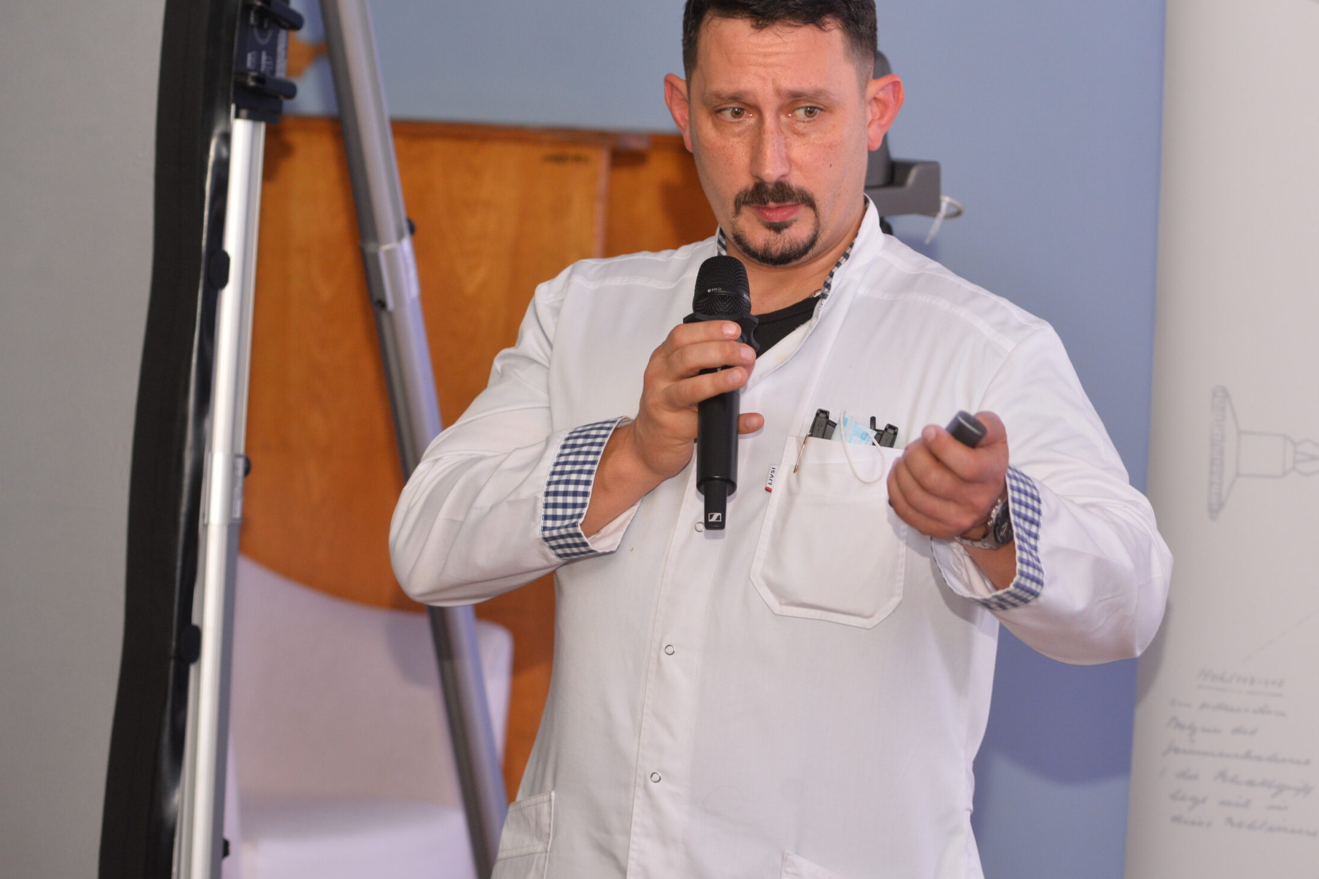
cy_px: 383
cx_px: 753
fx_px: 4763
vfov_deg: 10.5
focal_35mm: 130
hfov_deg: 15.8
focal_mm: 112
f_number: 5
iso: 1250
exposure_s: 1/60
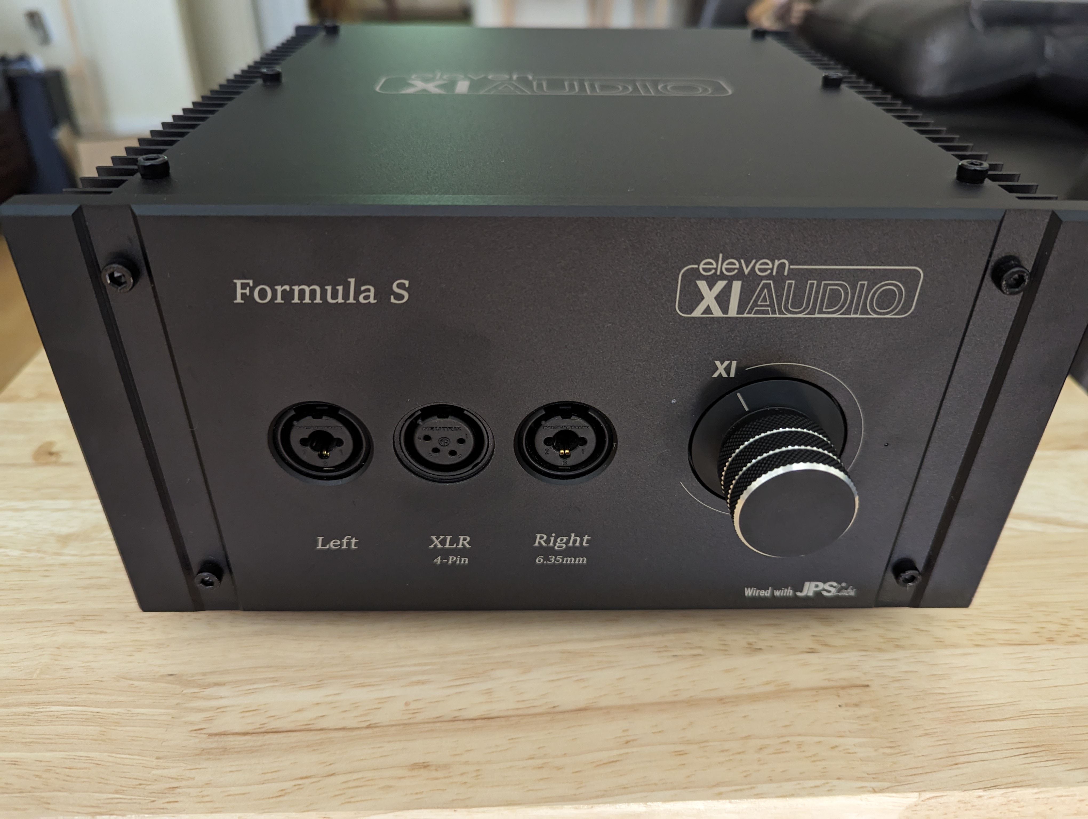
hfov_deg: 71.5
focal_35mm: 24
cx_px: 544
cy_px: 410
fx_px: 755
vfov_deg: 56.9
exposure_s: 1/70.8
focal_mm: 6.81
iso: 1001
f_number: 1.85
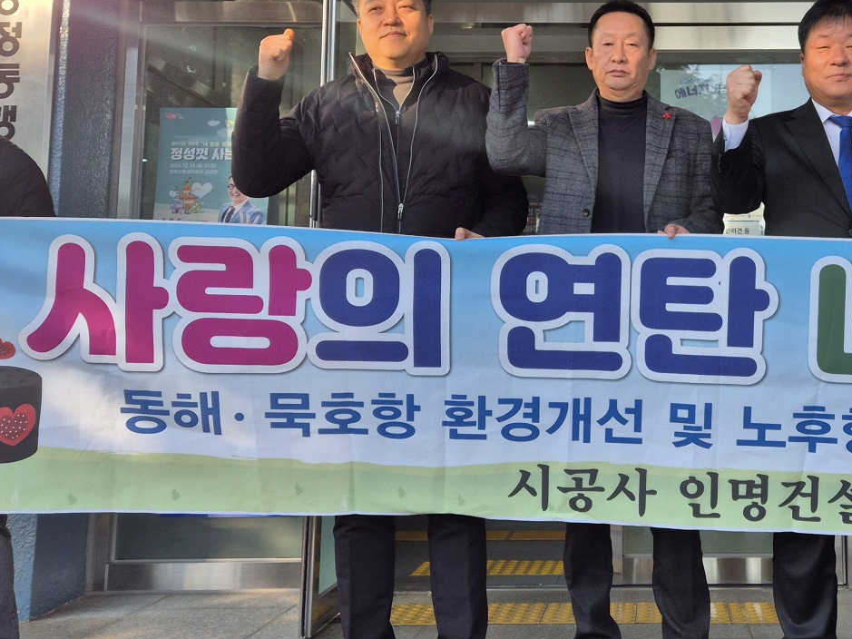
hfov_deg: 37.7
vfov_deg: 29.4
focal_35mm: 49
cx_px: 668
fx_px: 1206
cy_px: 197
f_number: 1.8
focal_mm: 5.4
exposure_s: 1/810
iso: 25
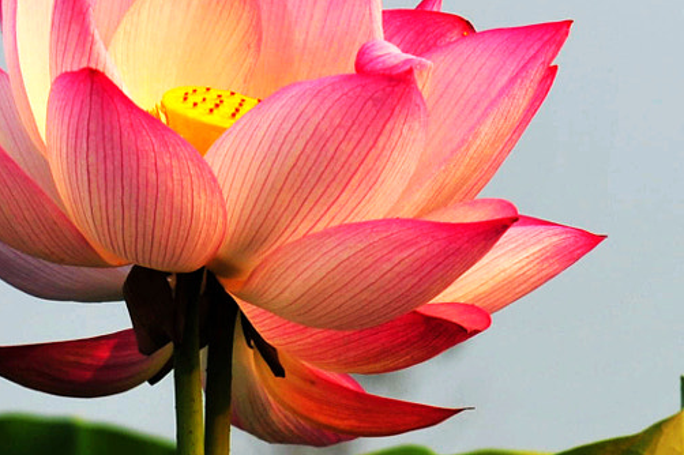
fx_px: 9304
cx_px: 401
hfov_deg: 4.2
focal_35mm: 490
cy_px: 251
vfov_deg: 2.8
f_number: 13
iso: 200
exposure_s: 1/160
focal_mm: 120
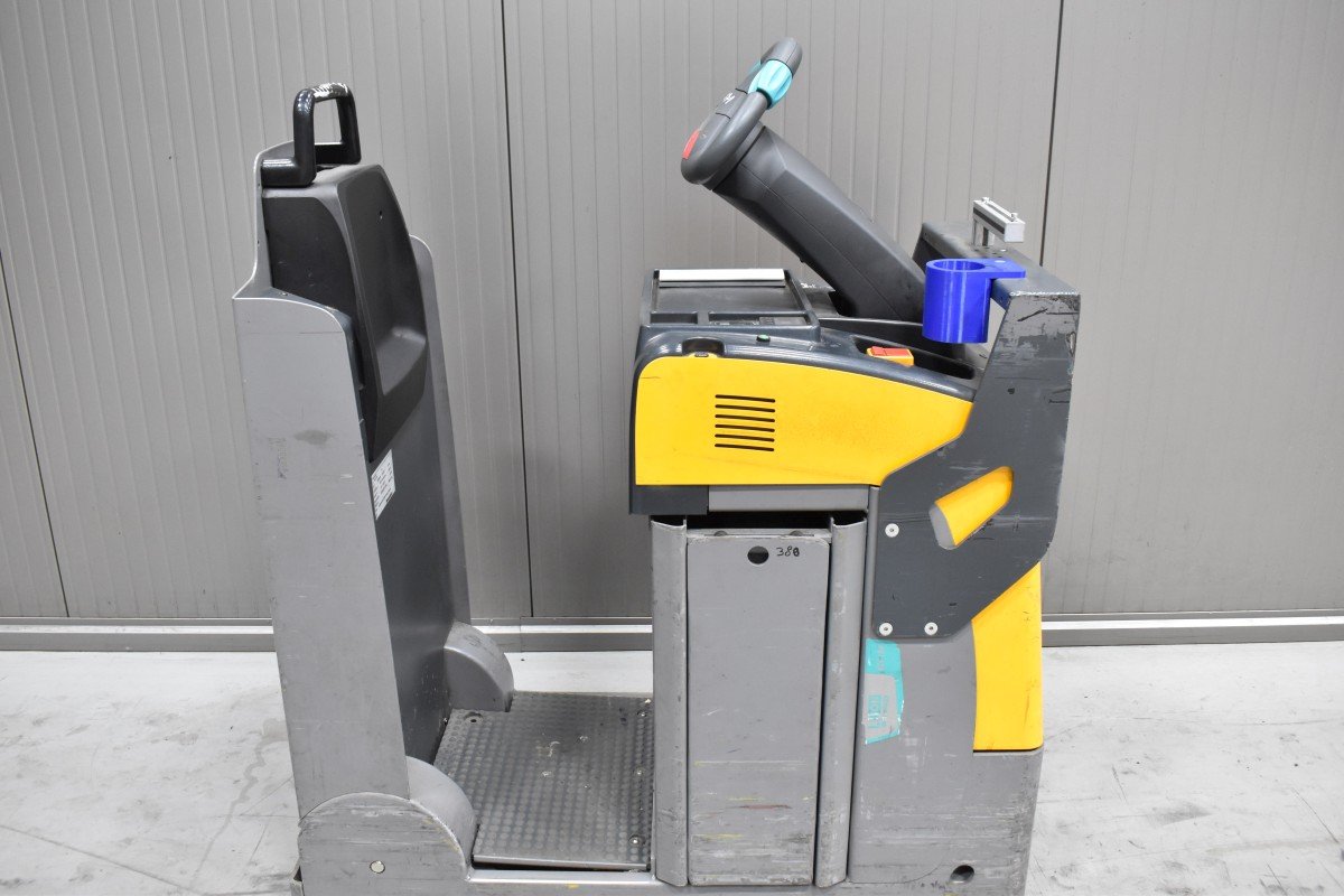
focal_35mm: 32
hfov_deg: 59.5
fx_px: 1176
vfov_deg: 41.7
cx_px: 672
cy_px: 448
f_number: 5
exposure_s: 1/25
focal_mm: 21
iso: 1600
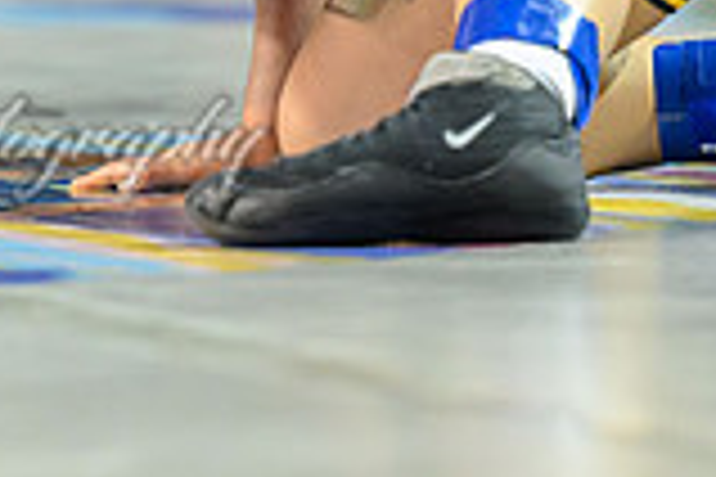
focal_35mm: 626
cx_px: -203
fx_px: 12449
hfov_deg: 3.3
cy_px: -247
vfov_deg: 2.2
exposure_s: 1/800
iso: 5000
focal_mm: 150
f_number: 2.8
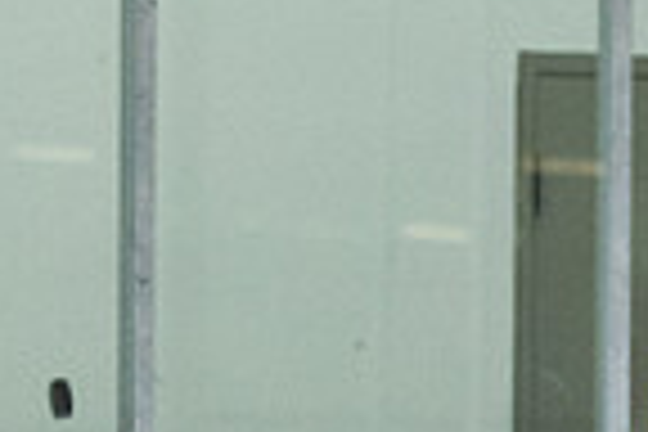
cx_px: 561
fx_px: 12851
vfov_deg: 1.9
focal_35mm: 714
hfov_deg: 2.9
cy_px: 640
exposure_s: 1/640
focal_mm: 82
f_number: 2.8
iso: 1400
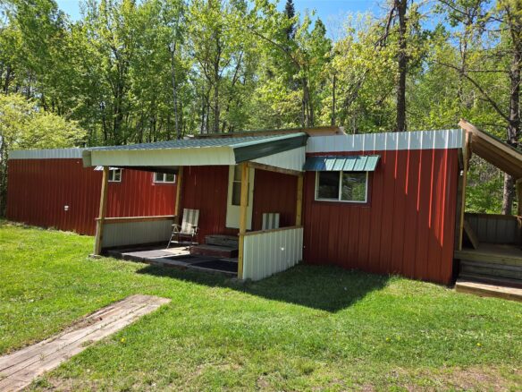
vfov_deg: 58.9
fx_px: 347
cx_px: 261
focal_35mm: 23
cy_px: 196
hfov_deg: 73.9
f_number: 1.8
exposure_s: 1/2038
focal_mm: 5.4
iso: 80
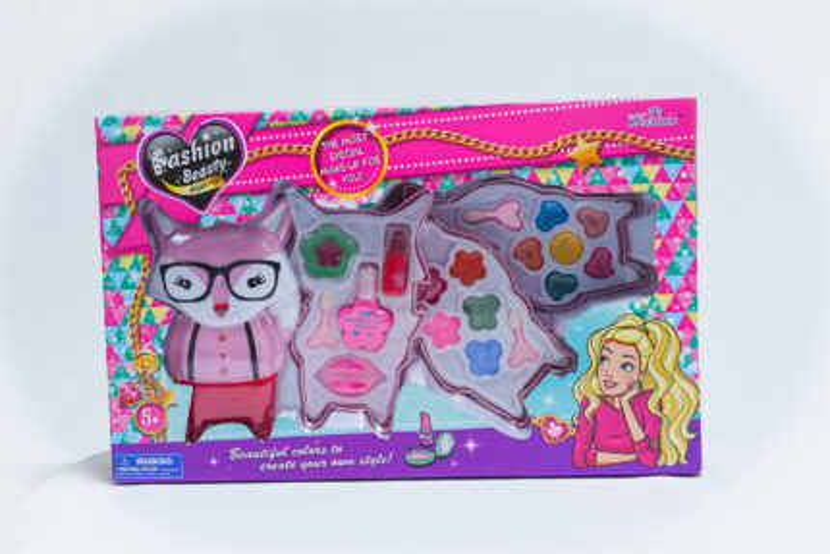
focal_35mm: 64
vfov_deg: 21.3
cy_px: 277
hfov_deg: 31.4
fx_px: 1476
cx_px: 415
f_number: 5
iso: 3200
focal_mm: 43
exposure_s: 1/640
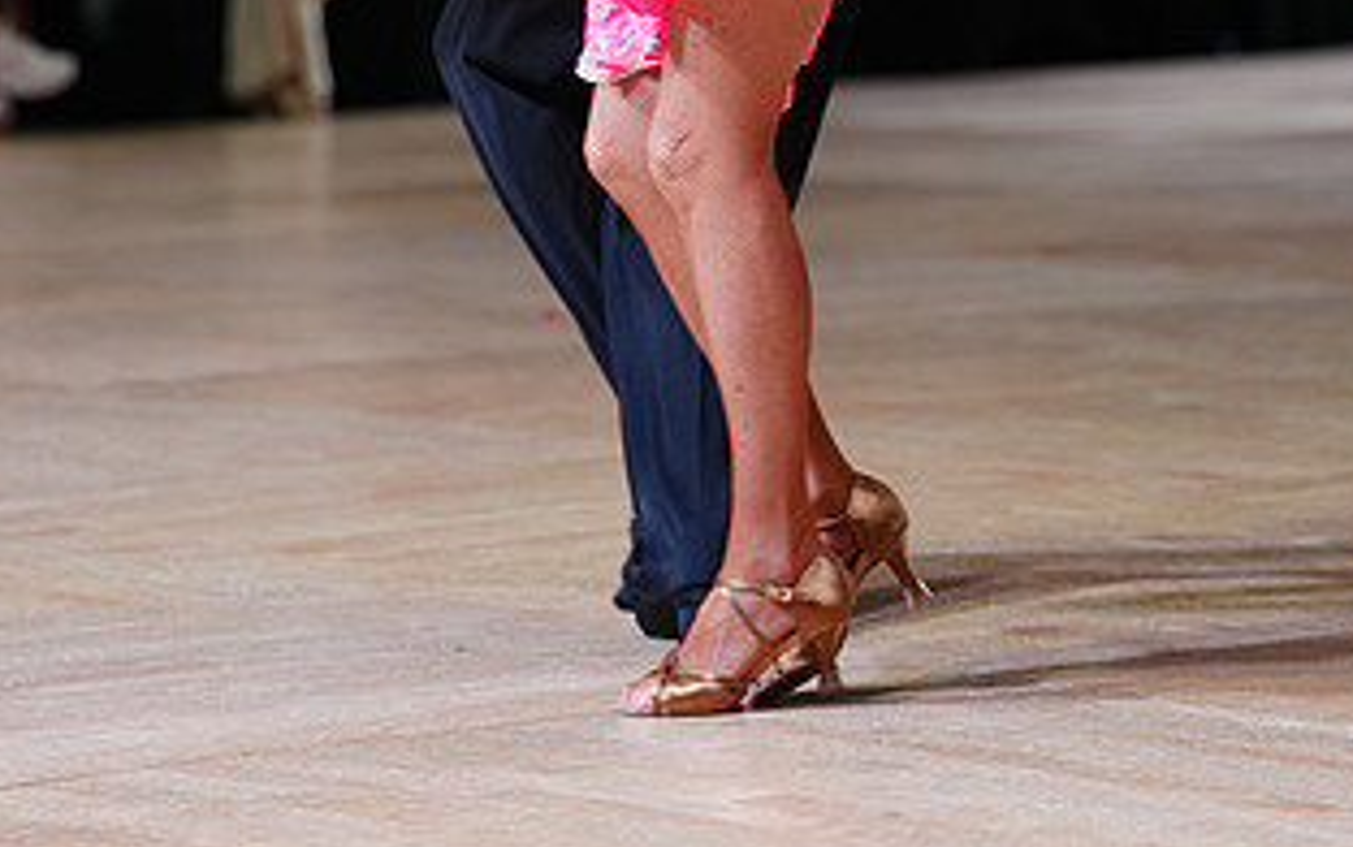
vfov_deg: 5.8
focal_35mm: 223
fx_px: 8227
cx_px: 798
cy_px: -350
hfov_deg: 9.4
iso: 640
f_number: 2.8
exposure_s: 1/400
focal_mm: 118
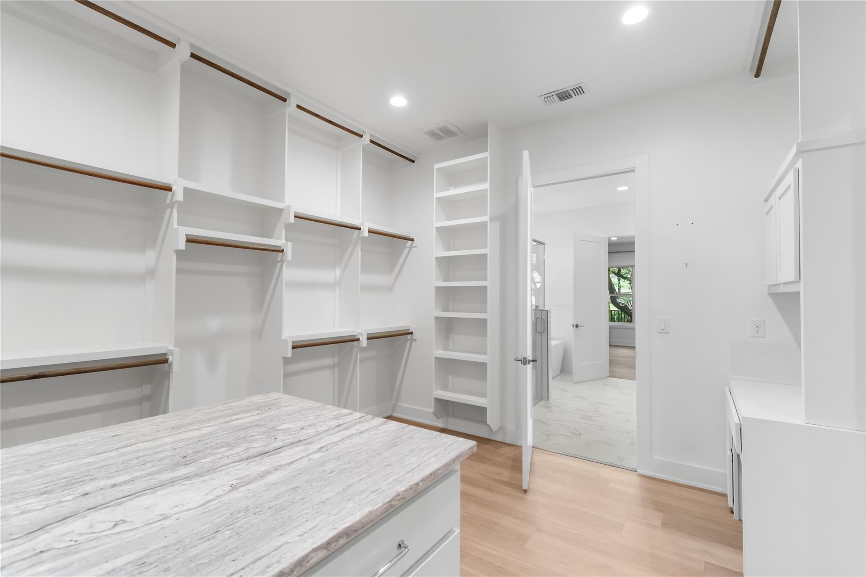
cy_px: 288
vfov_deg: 77.3
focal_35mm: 15
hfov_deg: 100.4
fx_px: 361
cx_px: 433
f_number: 4.5
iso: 2500
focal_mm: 10
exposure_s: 1/50
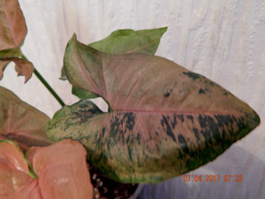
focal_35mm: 35
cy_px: 100
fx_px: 268
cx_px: 132
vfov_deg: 40.7
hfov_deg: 52.6
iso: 400
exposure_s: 1/10
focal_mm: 6.1
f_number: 3.3
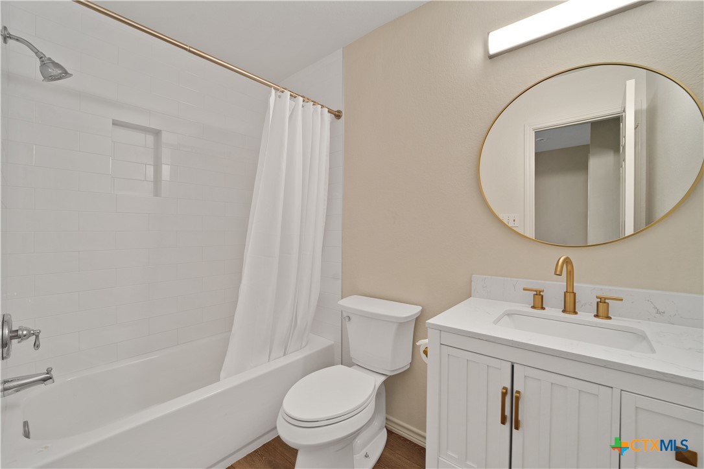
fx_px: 274
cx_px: 352
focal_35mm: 14
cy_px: 234
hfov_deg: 104.3
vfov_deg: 81.2
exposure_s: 1/4
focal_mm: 14
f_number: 8
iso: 200
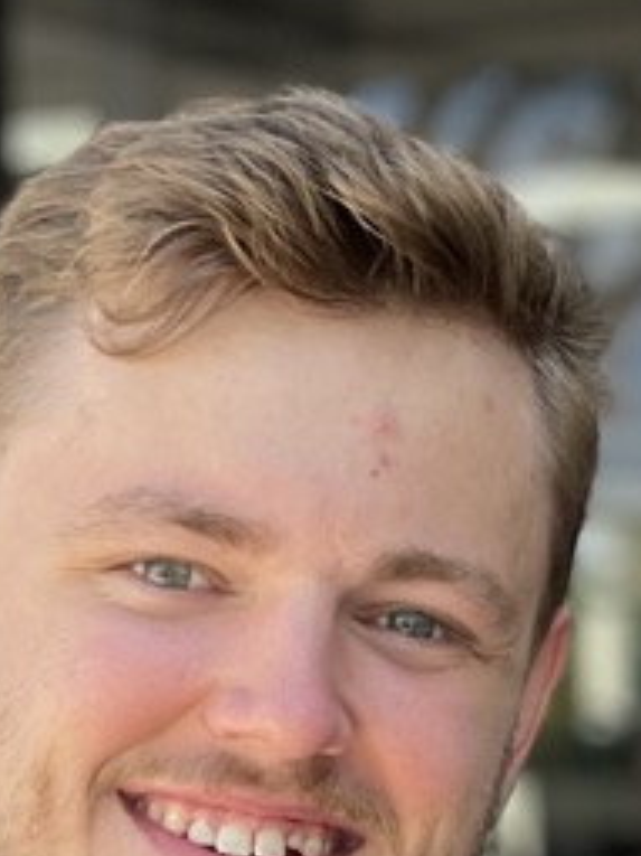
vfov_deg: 7.7
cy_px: 1860
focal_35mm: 245
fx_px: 6054
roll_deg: +0.7
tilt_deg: -7.4
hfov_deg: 6.1
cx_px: 81
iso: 25
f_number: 2
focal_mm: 6
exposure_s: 1/122
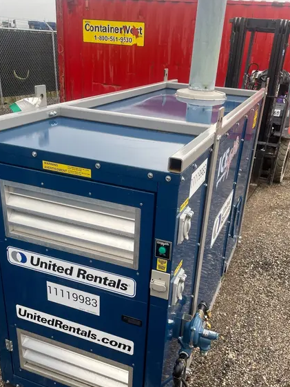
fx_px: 380
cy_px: 220
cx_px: 152
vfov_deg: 53.8
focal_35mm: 34
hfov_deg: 41.8
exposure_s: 1/413
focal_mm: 4.2
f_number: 1.6
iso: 32
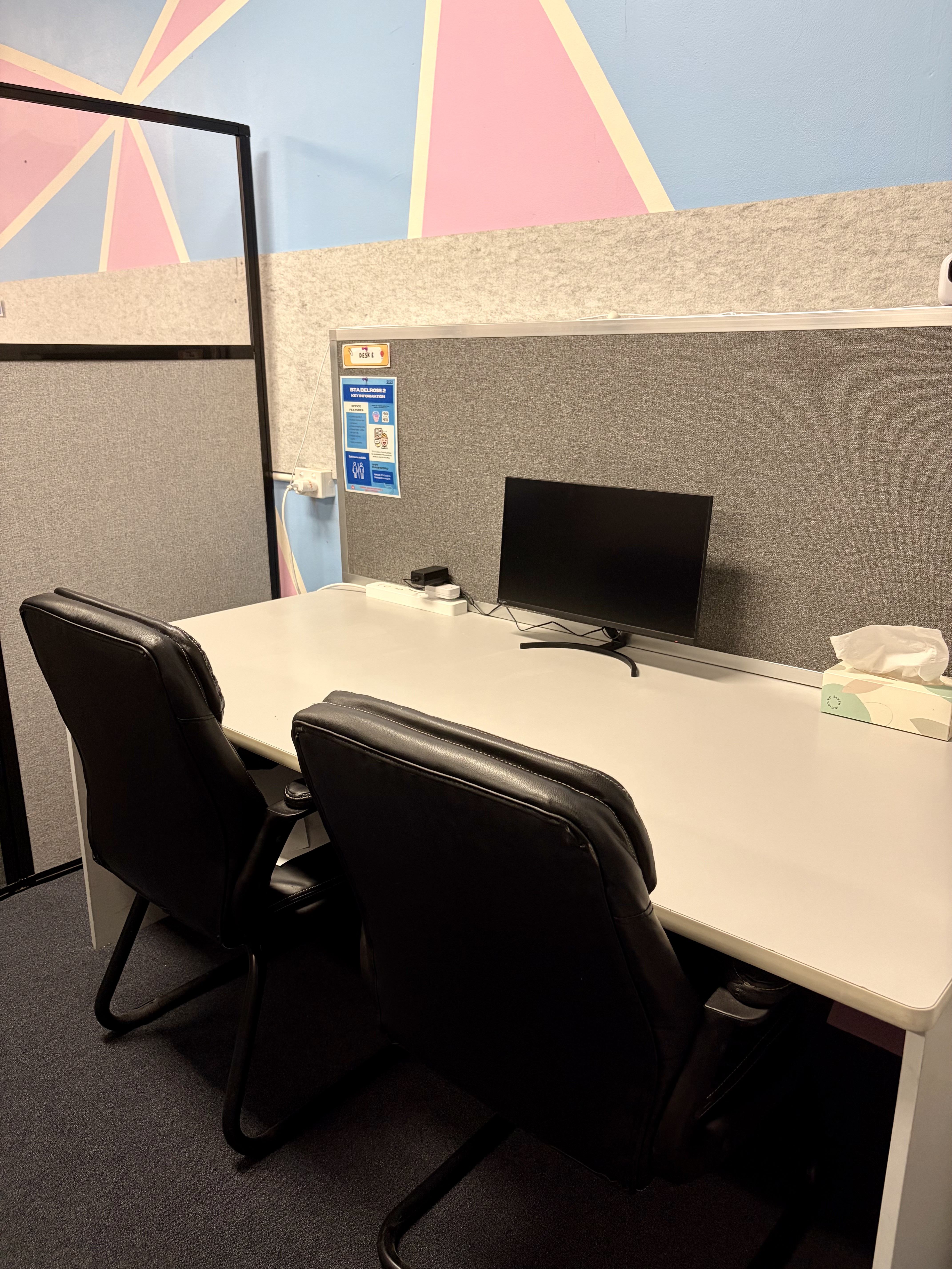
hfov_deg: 53.1
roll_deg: -0.5
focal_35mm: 26
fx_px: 953
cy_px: 634
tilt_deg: -14.8
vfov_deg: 67.3
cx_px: 476
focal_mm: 5.96
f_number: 1.6
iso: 160
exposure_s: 1/50
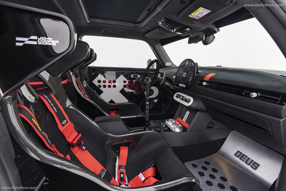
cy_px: 96
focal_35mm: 16
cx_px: 143
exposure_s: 1/4
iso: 100
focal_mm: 16
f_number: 9
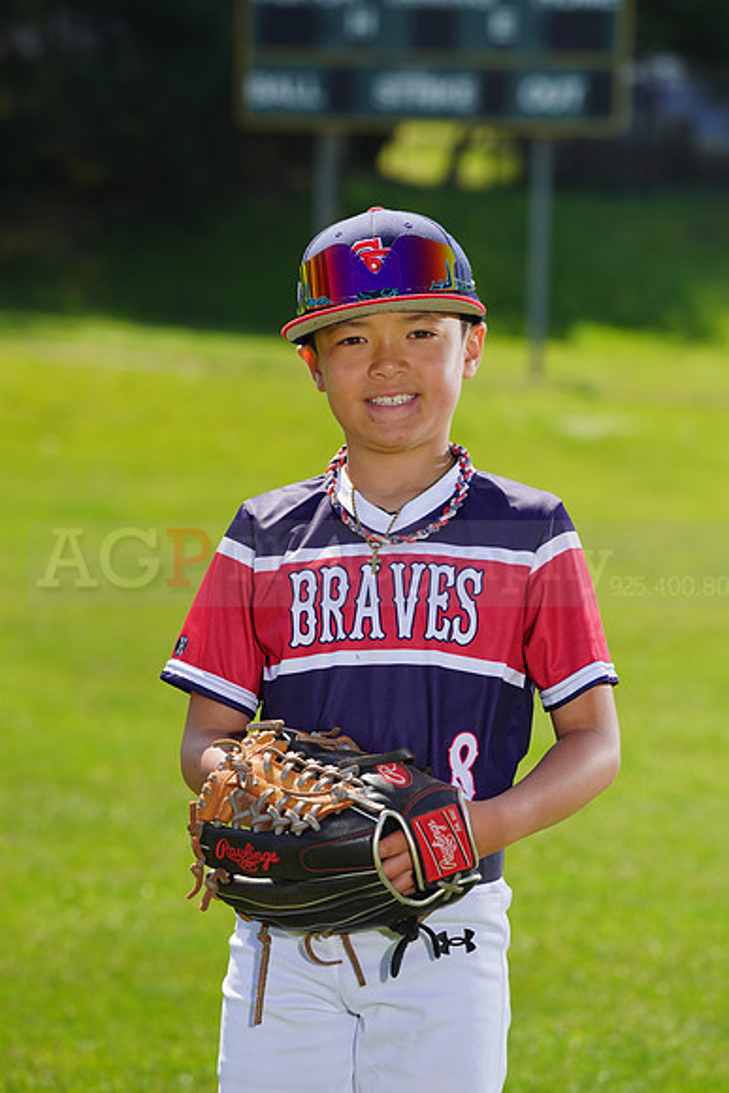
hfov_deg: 7.1
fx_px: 5889
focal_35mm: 194
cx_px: 364
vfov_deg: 10.6
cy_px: 546
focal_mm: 194
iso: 100
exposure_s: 1/250
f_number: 8
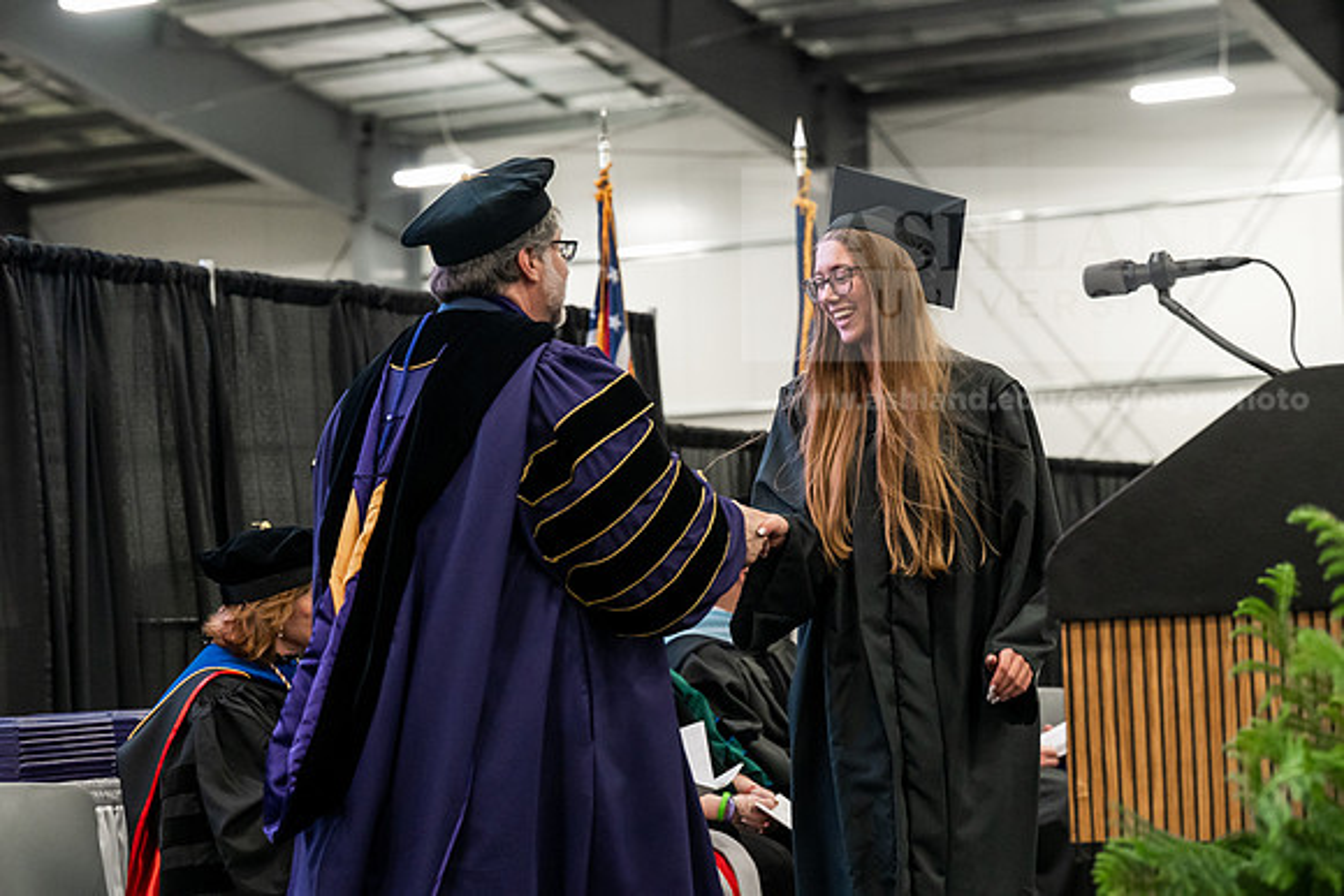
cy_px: 448
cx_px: 672
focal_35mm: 86
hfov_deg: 23.6
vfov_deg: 15.9
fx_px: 3211
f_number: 4.5
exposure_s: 1/200
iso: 4000
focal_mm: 86
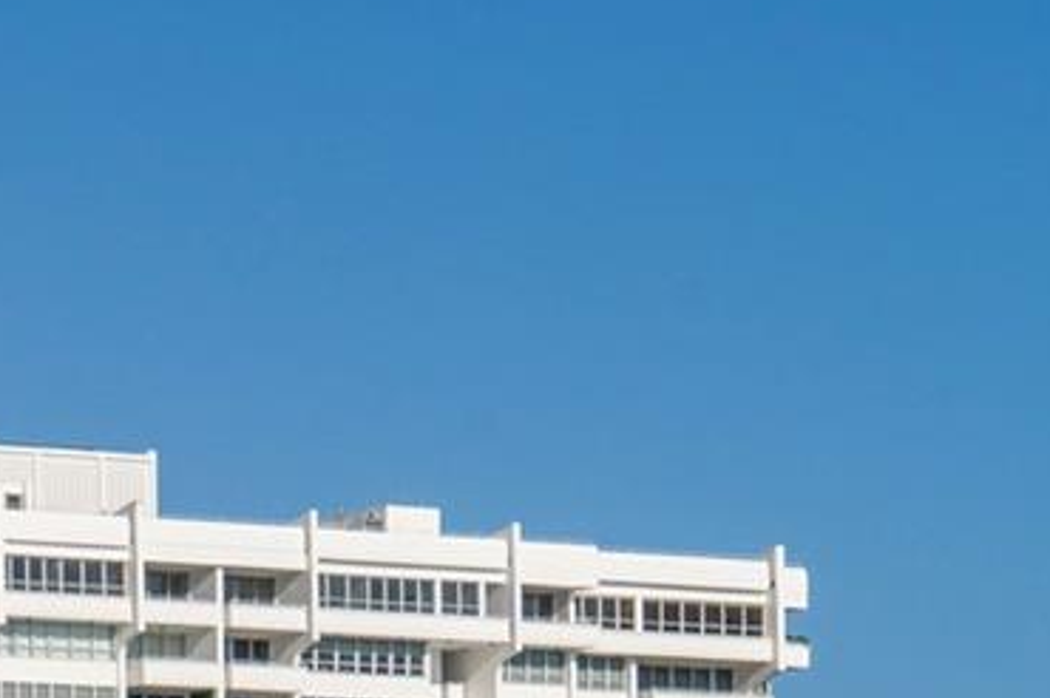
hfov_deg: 8.2
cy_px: 1331
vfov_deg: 5.6
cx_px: -1155
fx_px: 6935
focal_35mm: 238
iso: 250
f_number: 11
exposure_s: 1/1000
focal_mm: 55
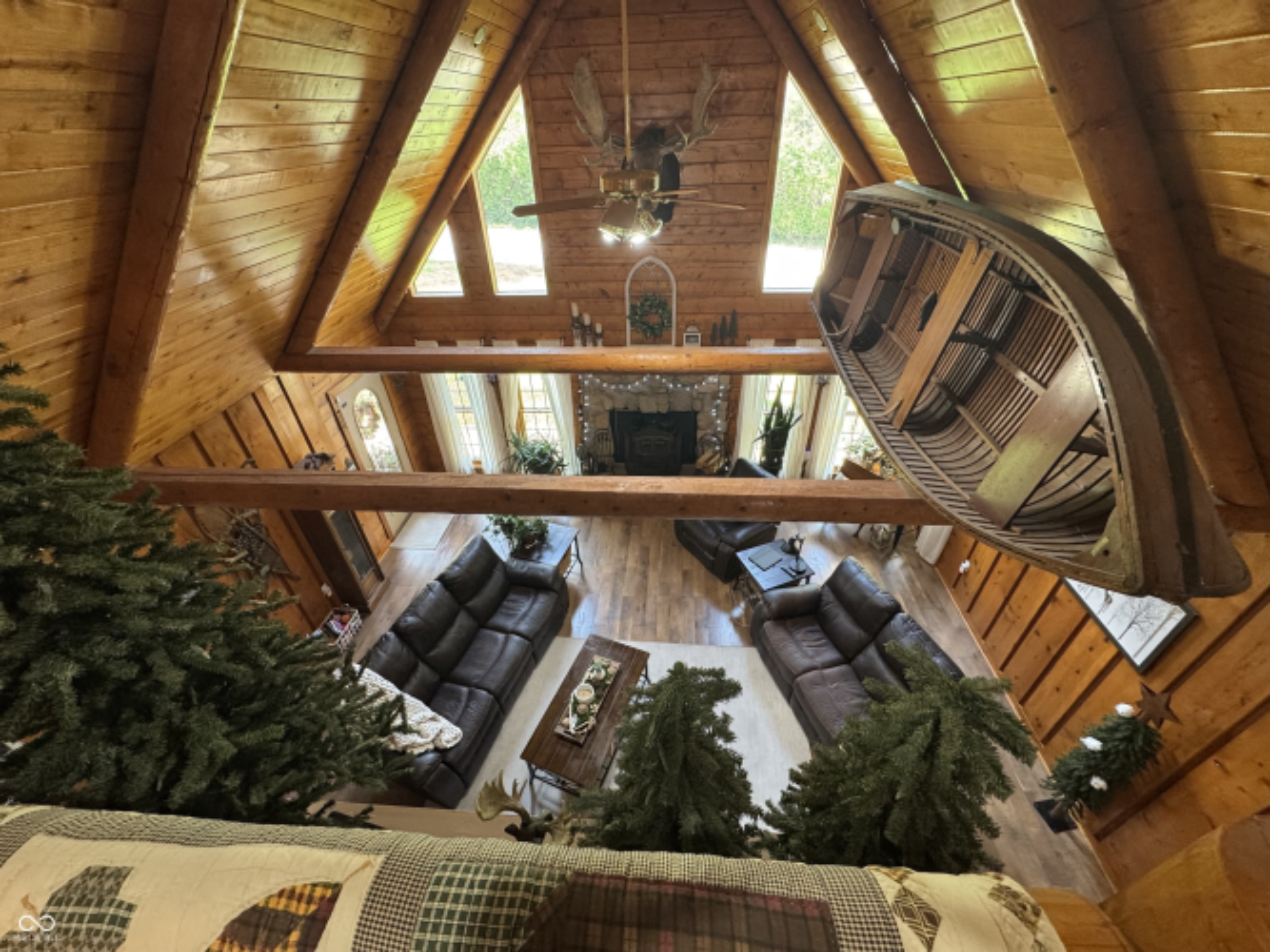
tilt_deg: -36.2
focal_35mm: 14
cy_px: 476
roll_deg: +2.6
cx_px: 635
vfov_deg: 85.7
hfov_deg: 102.1
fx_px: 514
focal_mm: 2.22
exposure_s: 1/60
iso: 250
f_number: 2.2
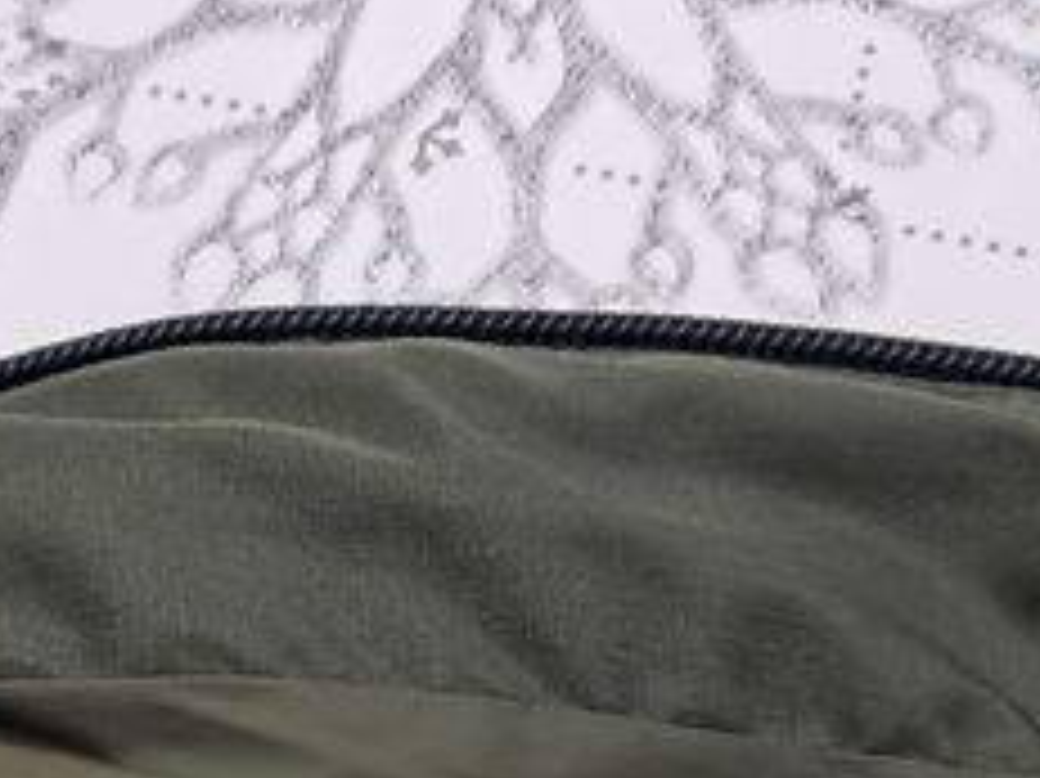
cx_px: -329
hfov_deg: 15.9
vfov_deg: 12.0
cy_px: 1210
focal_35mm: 117
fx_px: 3513
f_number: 1.8
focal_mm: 4
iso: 640
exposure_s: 1/50
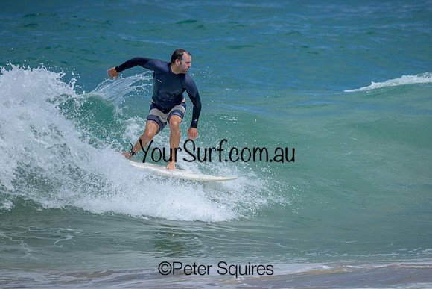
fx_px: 13147
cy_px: 125
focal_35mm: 1095
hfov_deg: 1.9
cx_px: 266
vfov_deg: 1.3
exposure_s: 1/2500
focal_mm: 800
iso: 320
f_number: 6.3
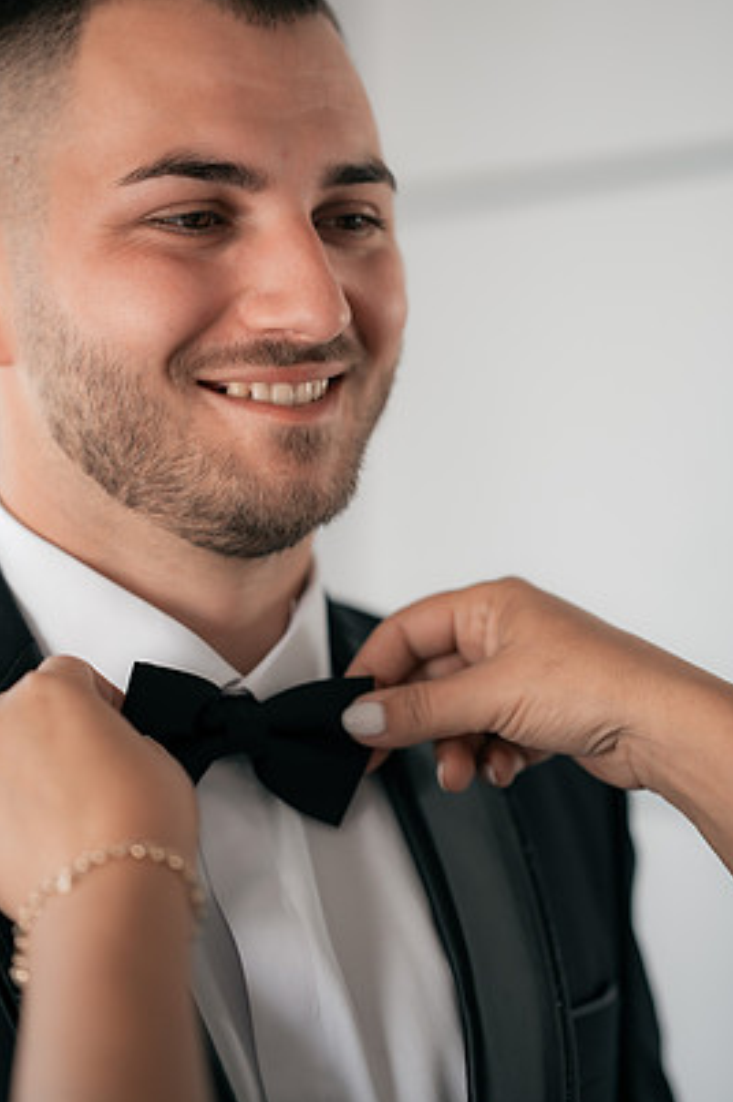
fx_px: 2906
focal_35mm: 95
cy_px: 506
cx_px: 360
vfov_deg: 21.5
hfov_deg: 14.4
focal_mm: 85
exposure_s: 1/250
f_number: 2
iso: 800
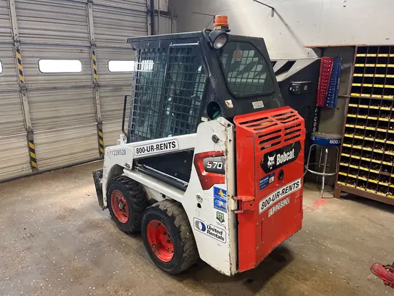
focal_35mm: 26
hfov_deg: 67.3
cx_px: 197
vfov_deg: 53.1
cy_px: 148
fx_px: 296
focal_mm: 5.1
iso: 250
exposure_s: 1/60
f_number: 1.6
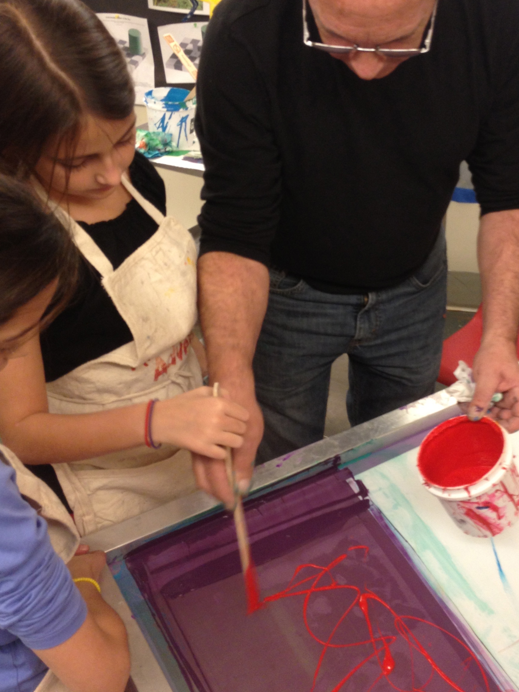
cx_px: 359
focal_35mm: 50
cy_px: 328
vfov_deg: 38.2
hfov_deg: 28.9
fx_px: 999
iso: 80
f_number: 2.4
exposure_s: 1/20
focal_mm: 4.28
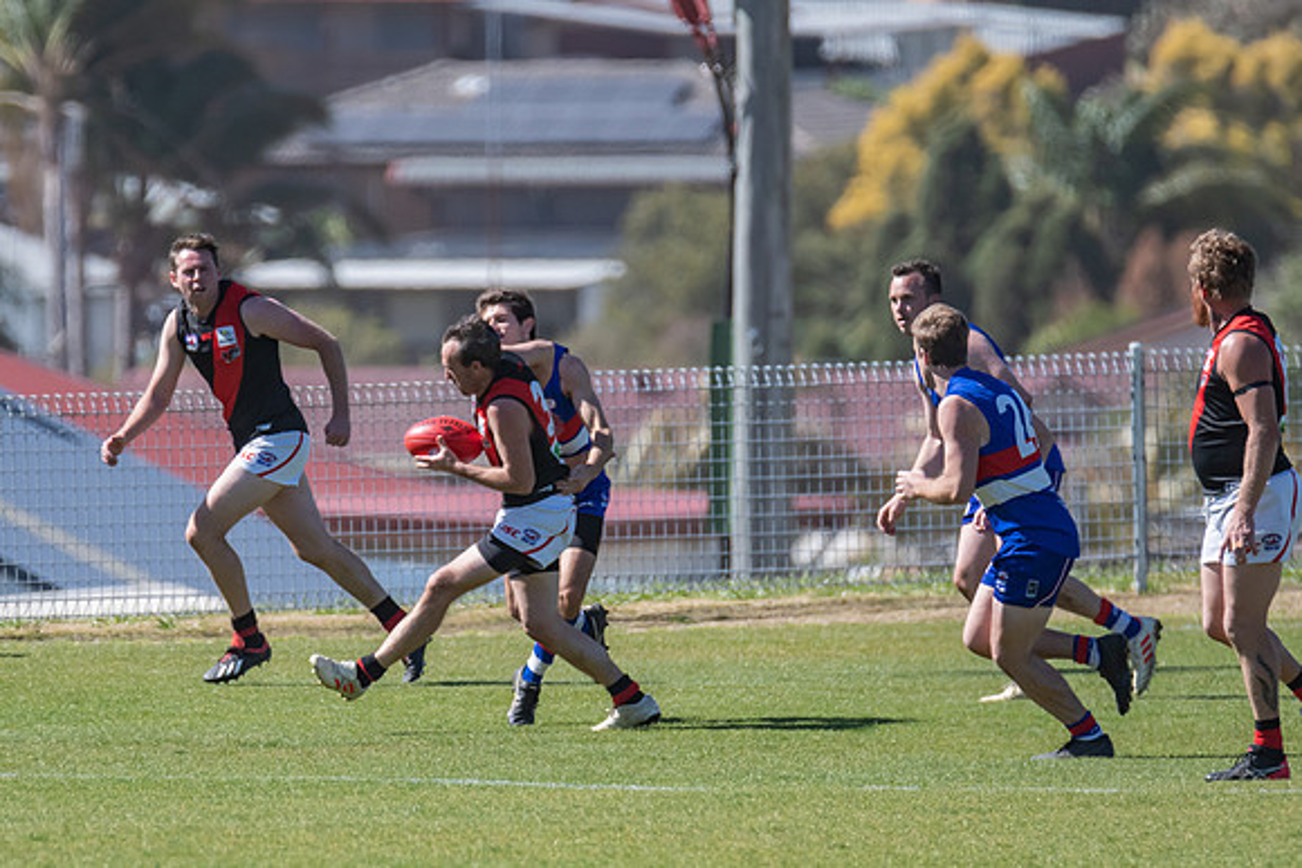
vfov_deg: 1.4
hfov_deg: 2.1
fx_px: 34887
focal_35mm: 964
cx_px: 541
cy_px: 507
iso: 800
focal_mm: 550
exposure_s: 1/2000
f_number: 8
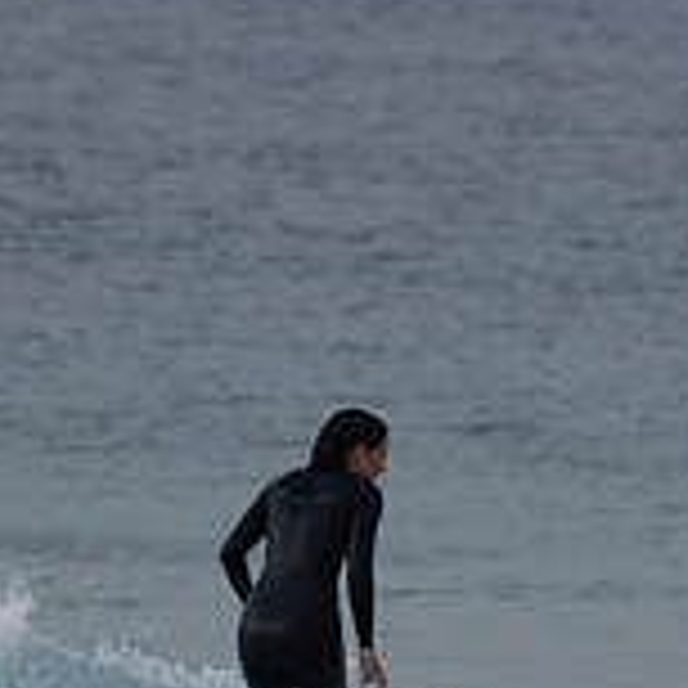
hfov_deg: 1.1
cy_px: 803
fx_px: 34854
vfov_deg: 1.1
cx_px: 544
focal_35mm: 1550
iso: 400
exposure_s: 1/2000
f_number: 5.6
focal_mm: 320
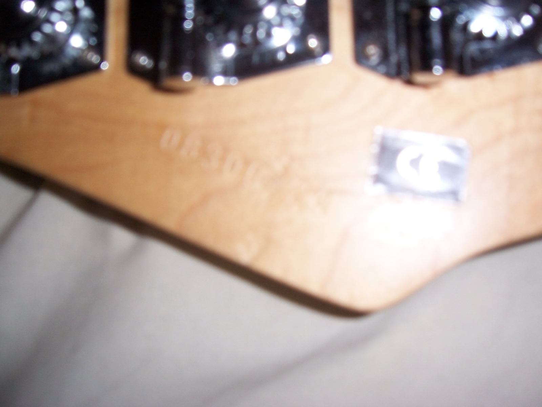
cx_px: 271
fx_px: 564
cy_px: 204
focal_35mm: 36
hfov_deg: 51.4
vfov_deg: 39.7
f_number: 3
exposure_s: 1/60
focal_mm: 6
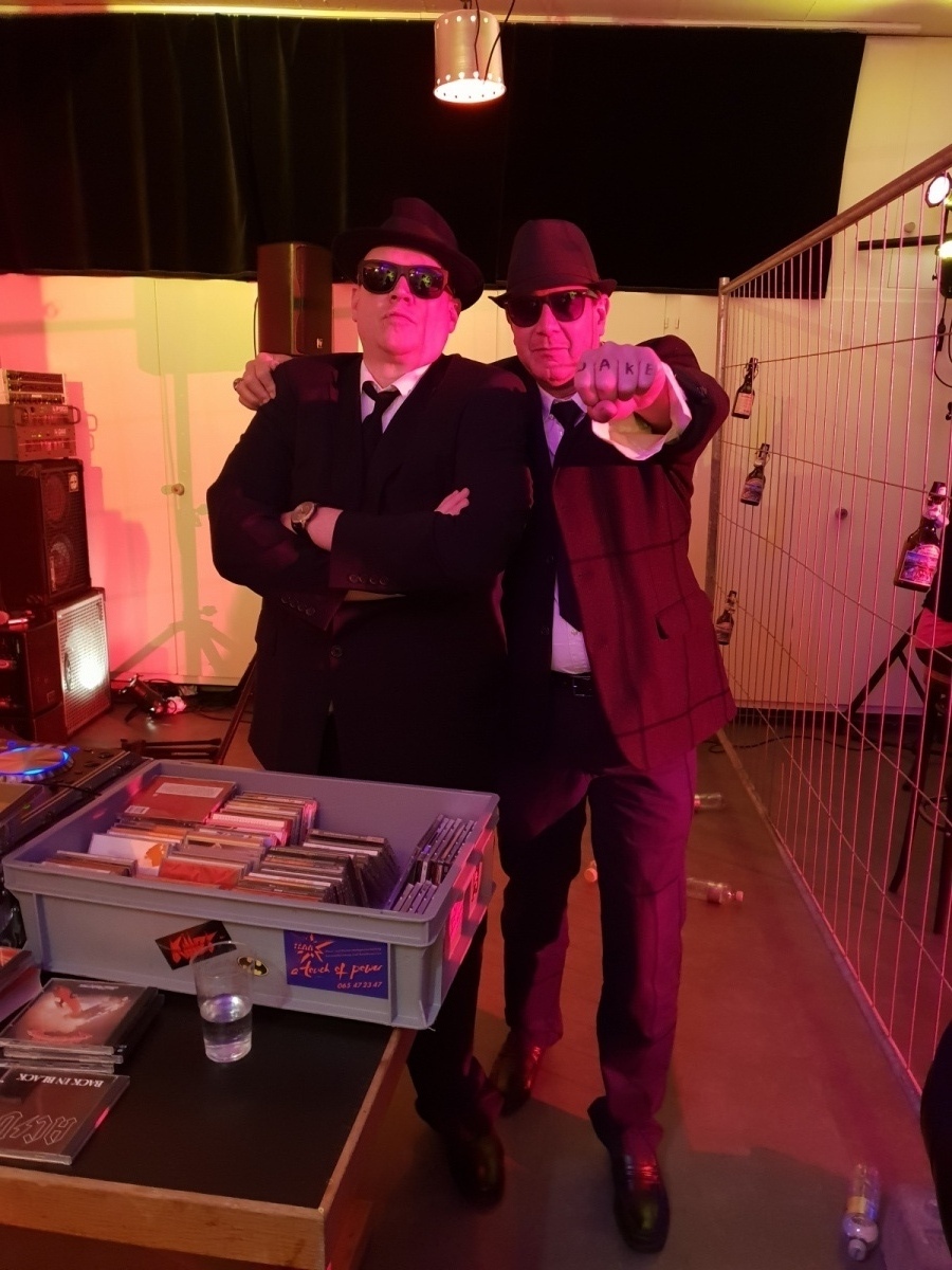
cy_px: 635
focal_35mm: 26
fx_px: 953
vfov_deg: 67.3
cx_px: 476
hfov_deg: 53.1
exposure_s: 1/17
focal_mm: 4.3
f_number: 1.5
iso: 250
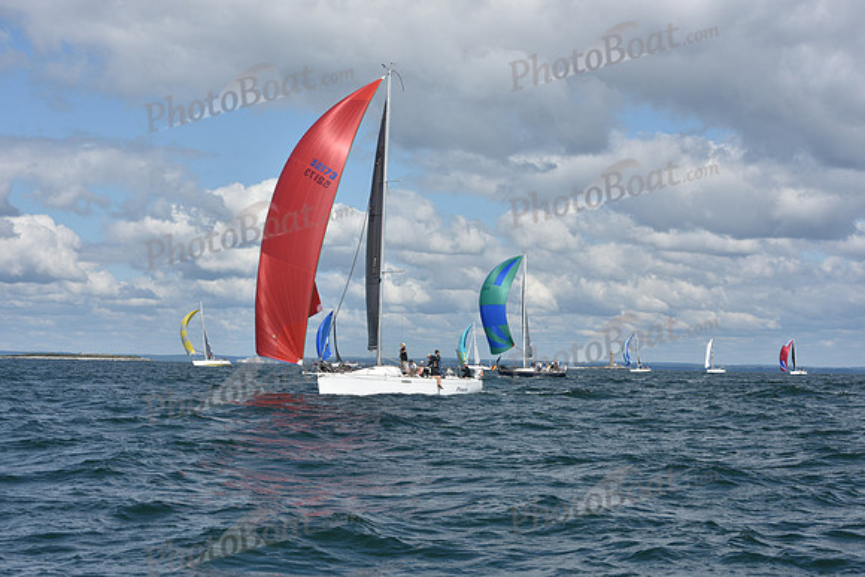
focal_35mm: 70
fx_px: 1682
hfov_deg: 28.8
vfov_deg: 19.5
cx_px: 432
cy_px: 288
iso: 250
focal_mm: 70
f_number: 9
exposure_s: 1/1250
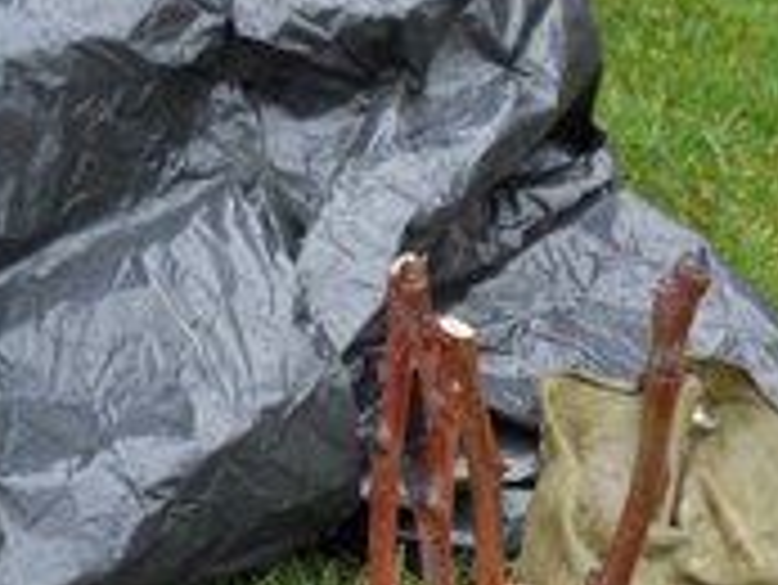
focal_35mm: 83
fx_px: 1867
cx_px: 603
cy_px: 542
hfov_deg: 23.3
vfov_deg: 17.5
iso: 125
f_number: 3.1
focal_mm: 6.72
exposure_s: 1/30
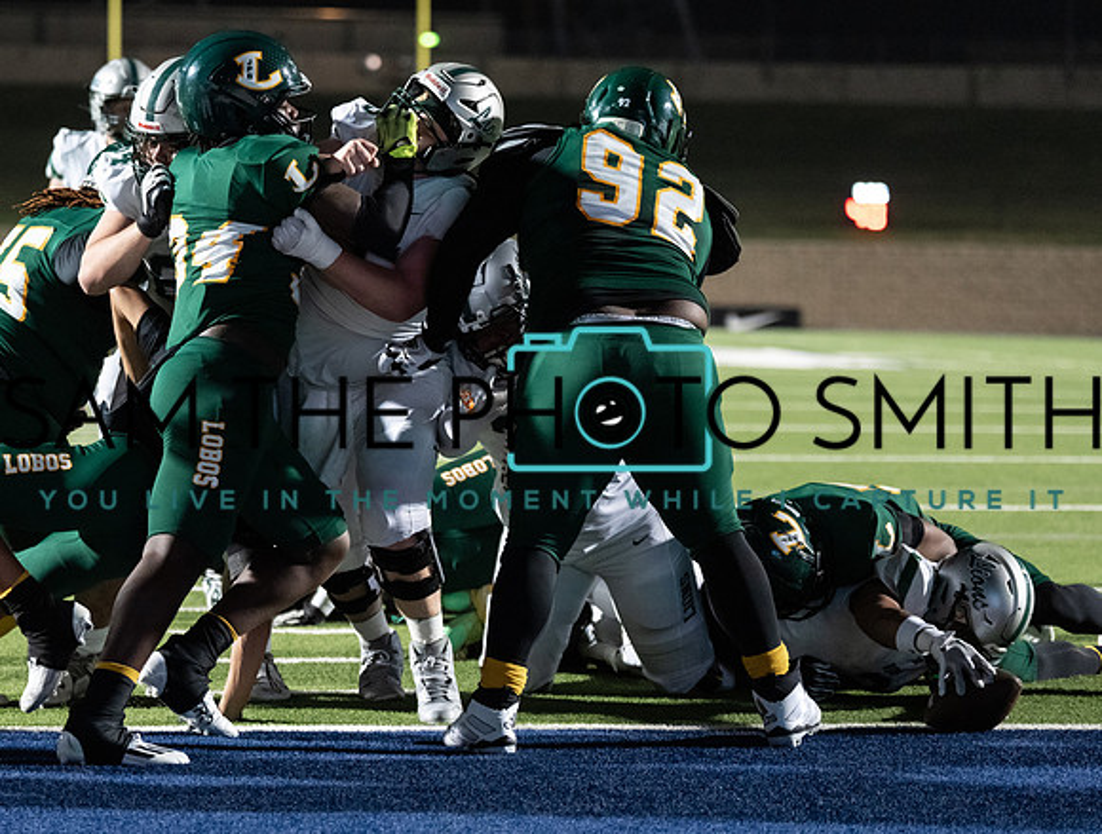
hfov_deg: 13.6
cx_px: 370
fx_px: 4617
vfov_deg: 10.3
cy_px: 478
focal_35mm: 145
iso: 5000
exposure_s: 1/1250
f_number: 2.8
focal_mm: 109
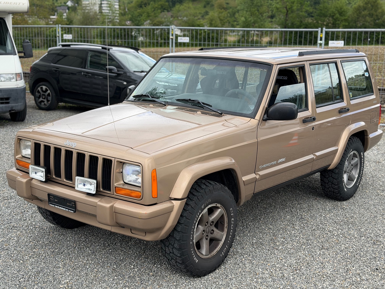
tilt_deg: -10.9
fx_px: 534
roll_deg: -0.2
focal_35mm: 48
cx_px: 192
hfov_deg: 39.7
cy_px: 144
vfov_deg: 30.3
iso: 64
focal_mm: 6.76
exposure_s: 1/1429
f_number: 1.78
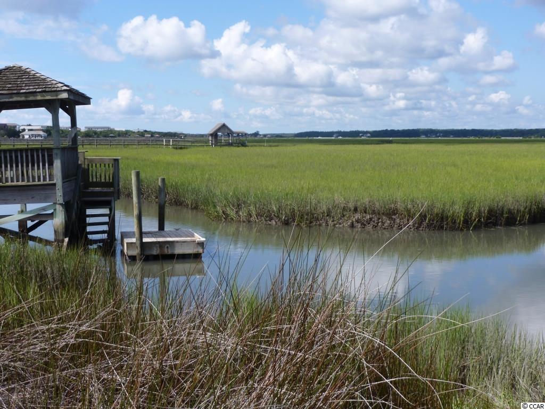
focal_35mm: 49
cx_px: 272
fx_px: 771
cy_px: 204
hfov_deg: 38.9
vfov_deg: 29.7
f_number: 4.5
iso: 100
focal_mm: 8.7
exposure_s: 1/400
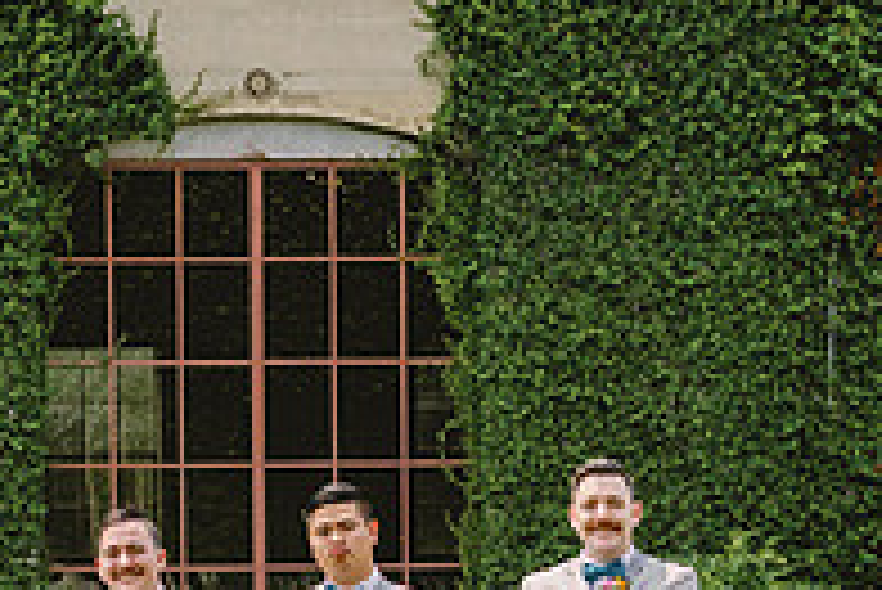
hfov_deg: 17.3
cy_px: 650
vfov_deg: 11.9
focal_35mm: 114
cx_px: -119
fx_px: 2795
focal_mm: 33
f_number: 4
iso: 400
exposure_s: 1/2000
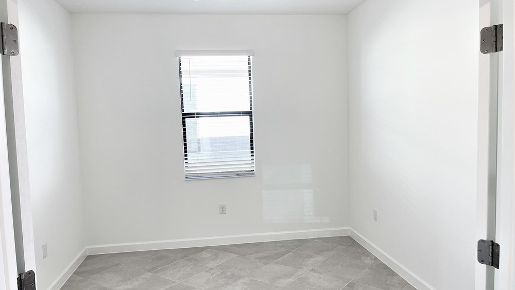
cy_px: 145
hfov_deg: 66.1
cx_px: 255
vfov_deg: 40.2
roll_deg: +1.6
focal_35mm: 29
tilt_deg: -5.3
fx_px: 396
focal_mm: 5.1
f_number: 1.6
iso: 80
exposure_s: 1/120
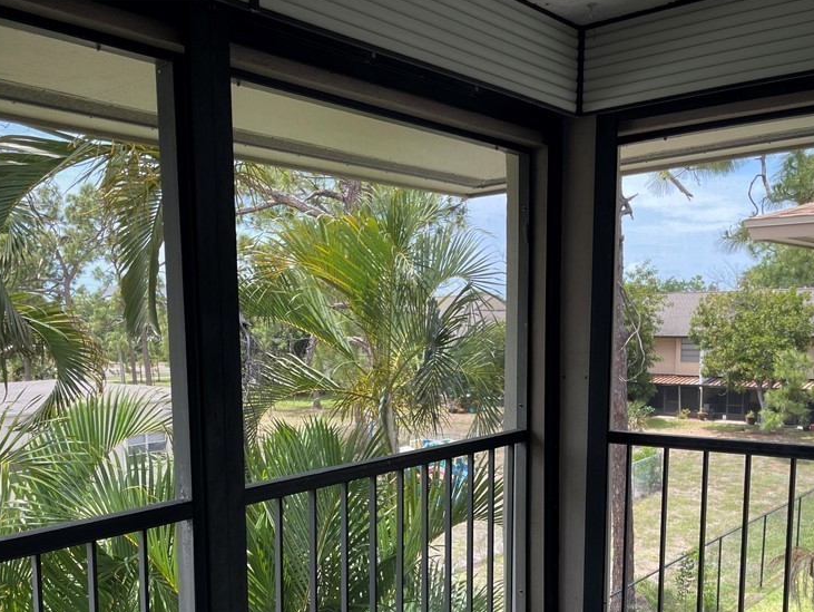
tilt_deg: -7.8
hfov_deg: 52.4
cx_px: 343
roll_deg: +0.5
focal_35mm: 35
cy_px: 421
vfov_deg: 40.1
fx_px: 823
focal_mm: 5.1
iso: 32
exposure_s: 1/543
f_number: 1.6
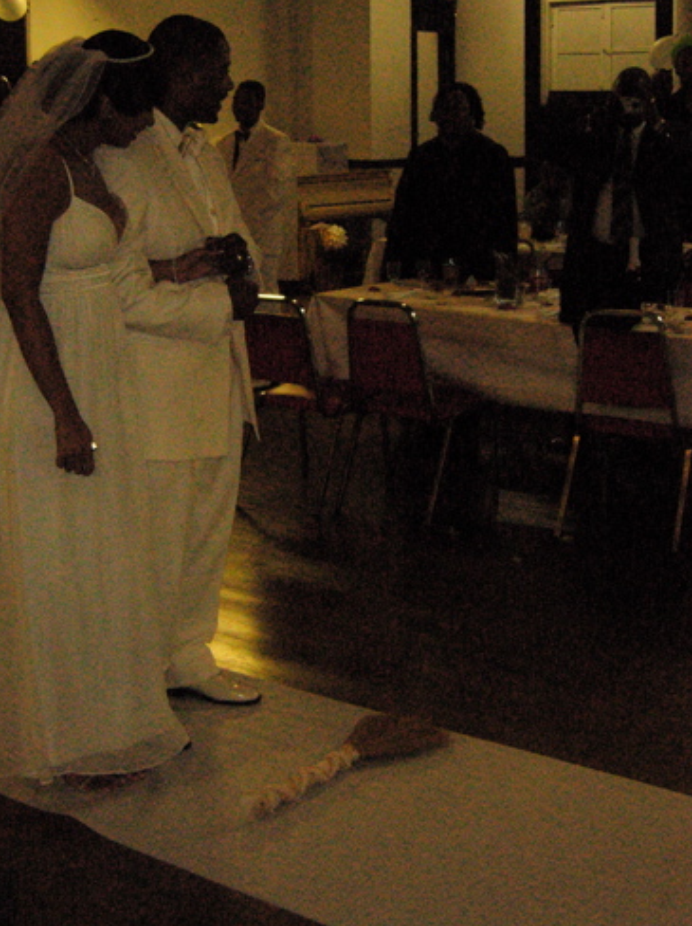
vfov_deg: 34.2
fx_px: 1495
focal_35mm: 56
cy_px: 334
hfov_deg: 26.0
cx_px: 299
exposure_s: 1/171
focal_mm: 8.5
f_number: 3.2
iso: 400
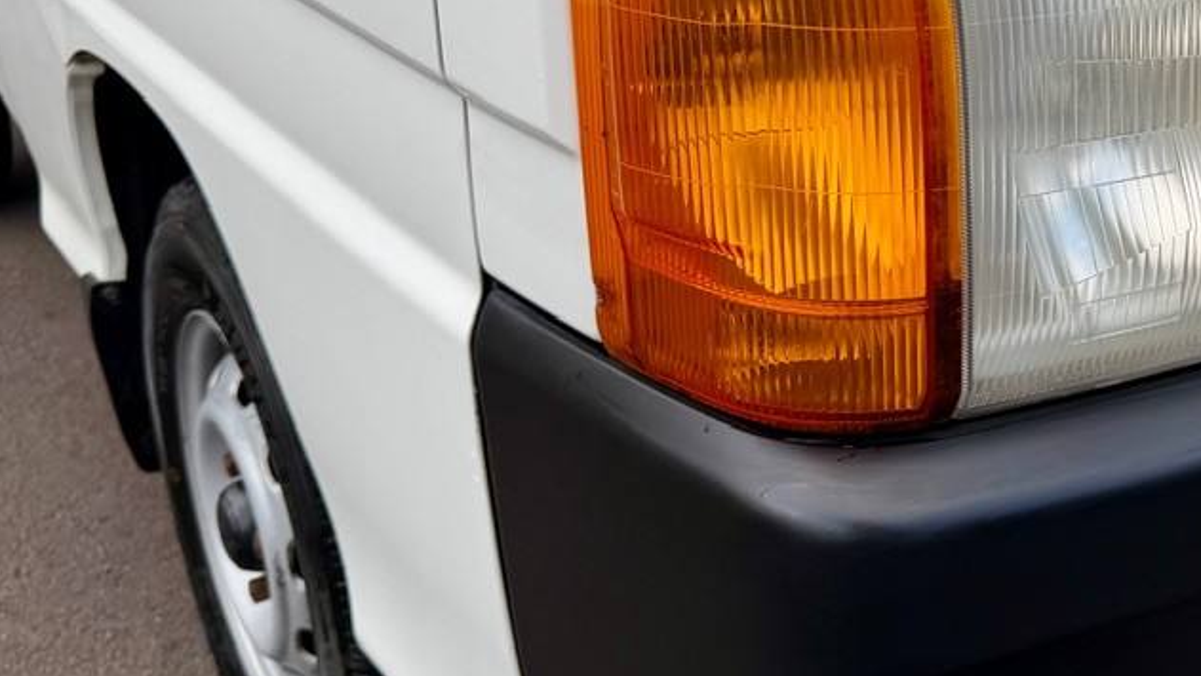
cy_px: 147
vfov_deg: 22.4
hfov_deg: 36.6
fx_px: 1688
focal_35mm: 53
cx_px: 1096
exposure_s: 1/1075
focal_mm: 6.76
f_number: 1.78
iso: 80
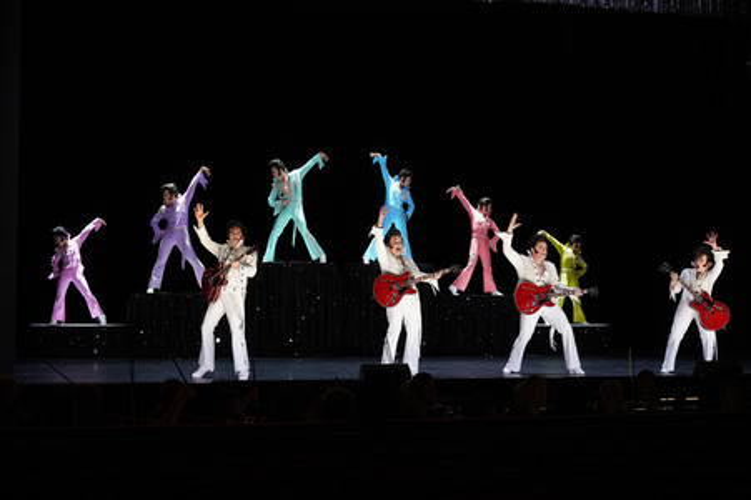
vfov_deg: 24.6
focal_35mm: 55
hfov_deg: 36.3
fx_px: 1146
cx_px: 376
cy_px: 250
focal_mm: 55
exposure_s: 1/400
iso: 2500
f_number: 5.6
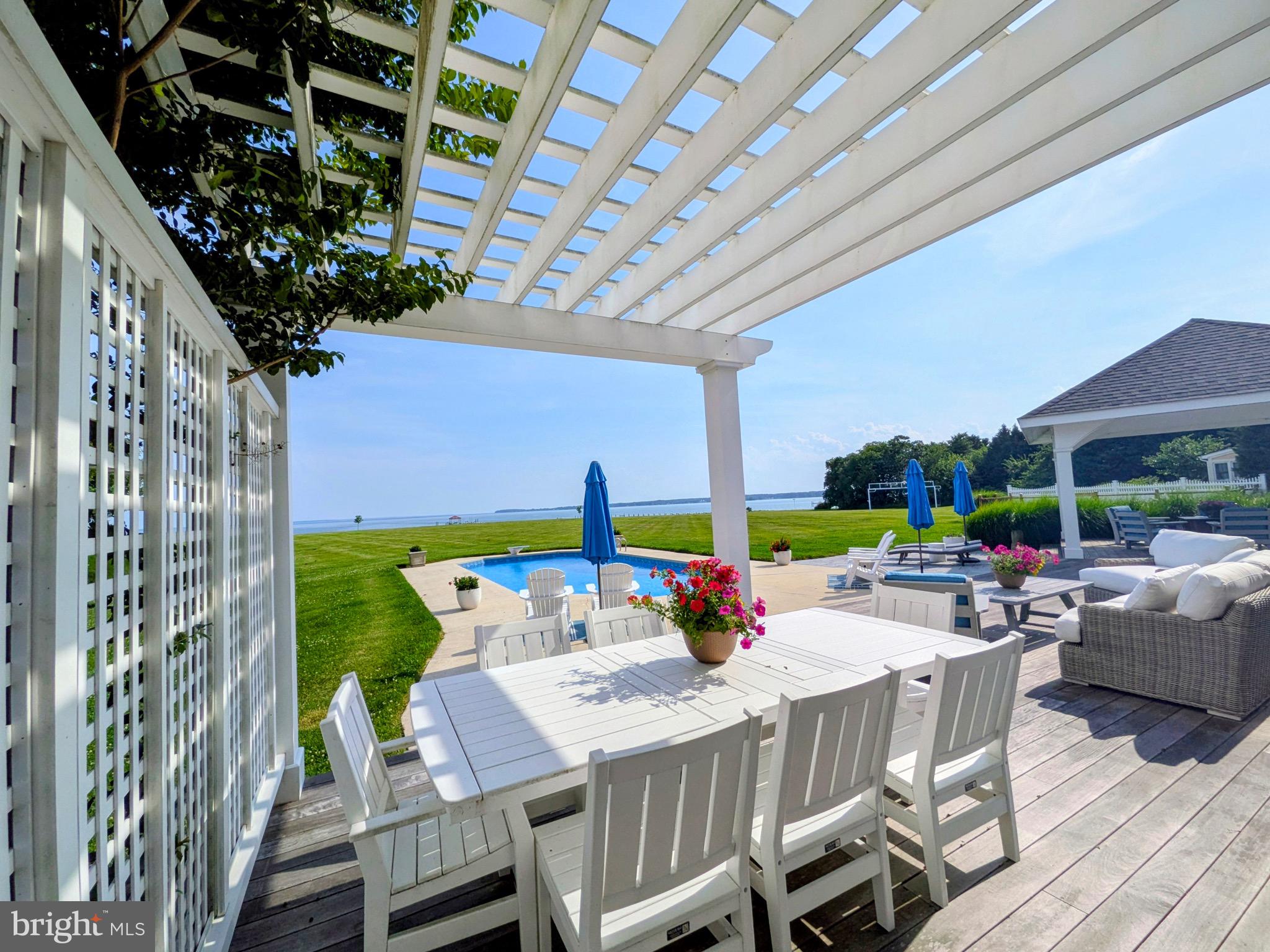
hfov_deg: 102.1
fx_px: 514
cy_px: 476
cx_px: 635
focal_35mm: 14
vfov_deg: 85.7
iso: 59
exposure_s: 1/3559
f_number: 2.2
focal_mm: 1.85
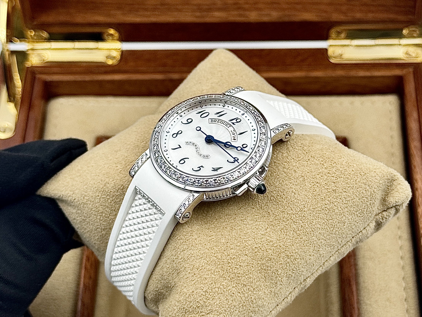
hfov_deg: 39.7
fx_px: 585
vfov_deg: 30.3
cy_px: 158
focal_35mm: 48
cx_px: 211
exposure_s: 1/121
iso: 50
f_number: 1.78
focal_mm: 6.76
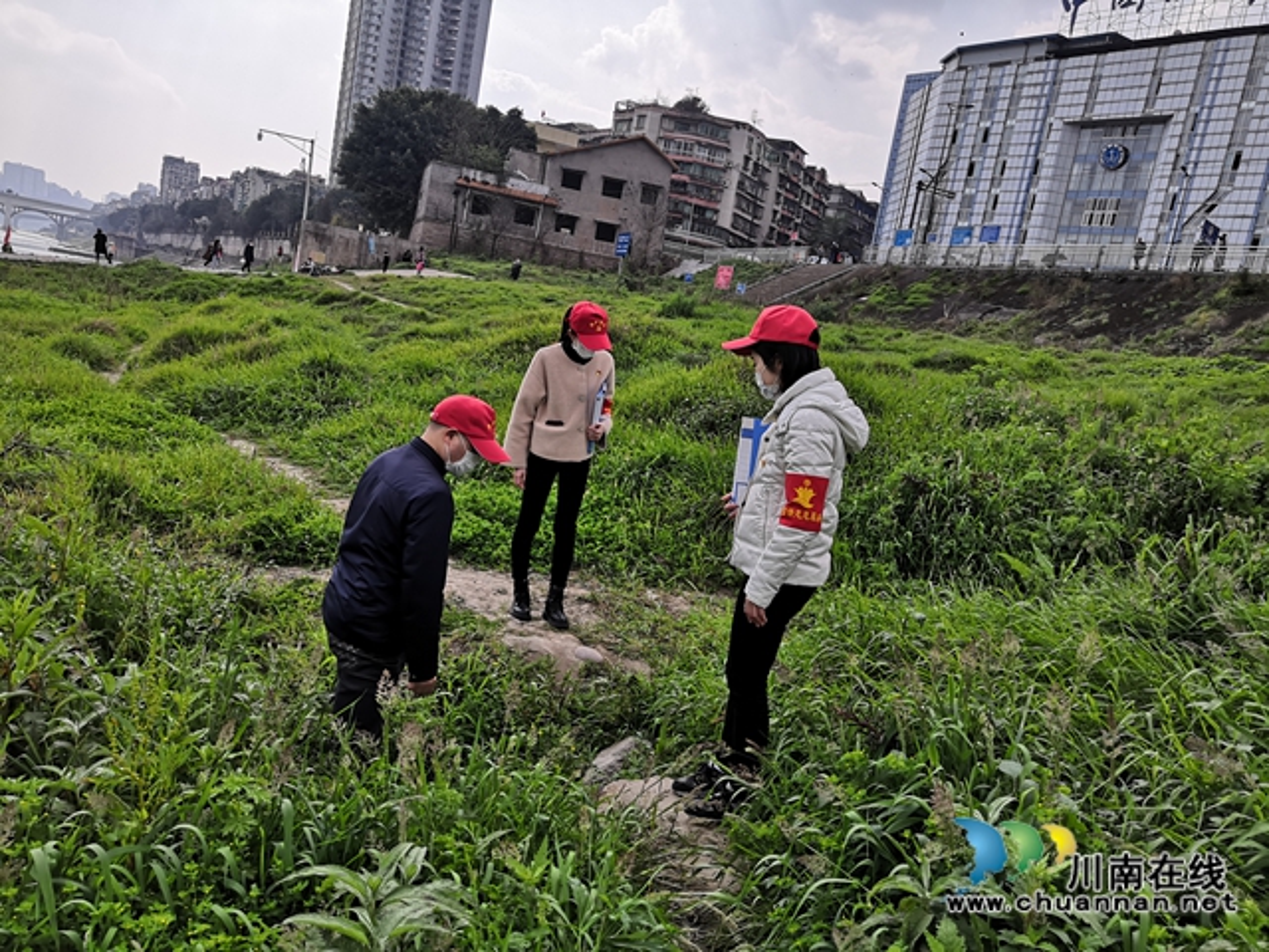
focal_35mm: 27
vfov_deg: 51.4
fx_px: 990
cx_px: 634
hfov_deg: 65.3
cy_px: 476
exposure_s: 1/1953
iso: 50
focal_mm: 3.95
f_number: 1.8
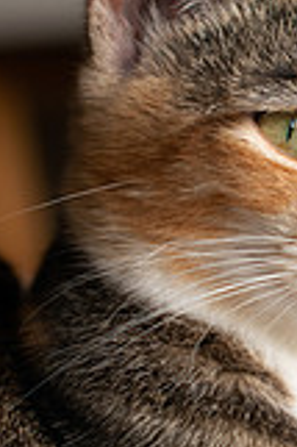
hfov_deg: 9.6
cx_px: 366
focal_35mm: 140
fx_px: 1736
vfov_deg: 14.7
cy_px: 214
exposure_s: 1/320
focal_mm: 50
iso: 1000
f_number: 2.5
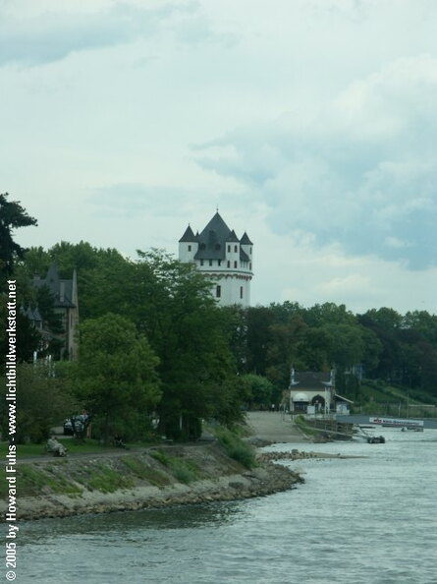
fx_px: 3217
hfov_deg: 7.8
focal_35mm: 191
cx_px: 218
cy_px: 292
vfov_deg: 10.4
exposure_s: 1/400
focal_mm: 48.46
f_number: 5.6
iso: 100
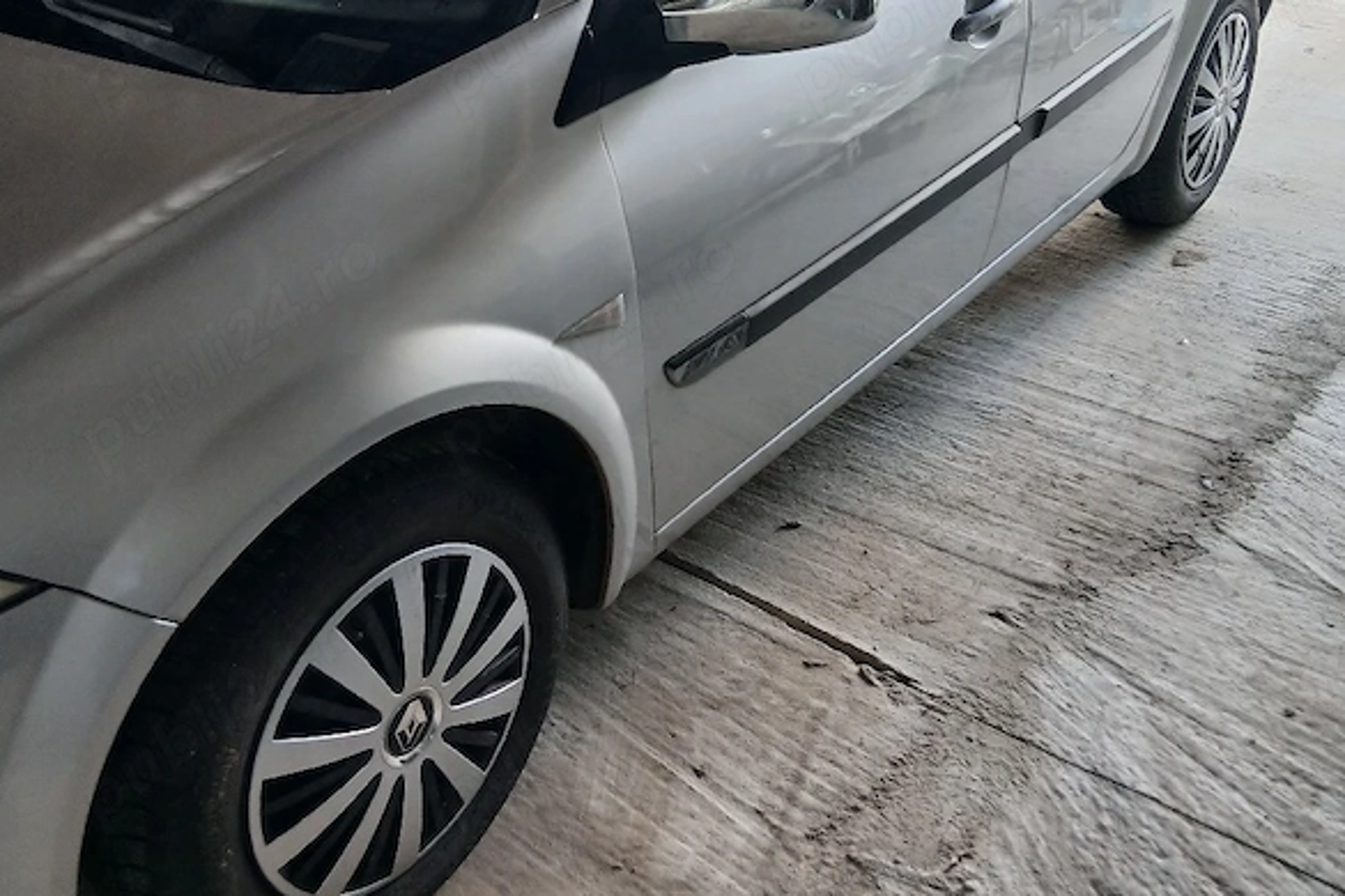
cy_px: 404
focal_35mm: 37
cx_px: 678
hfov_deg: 51.9
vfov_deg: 35.9
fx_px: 1382
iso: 100
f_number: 1.8
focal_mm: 3.98
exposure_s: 1/50.3
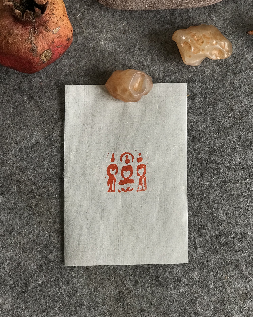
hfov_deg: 25.4
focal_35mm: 60
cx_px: 127
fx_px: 562
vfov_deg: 31.5
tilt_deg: -88.8
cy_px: 155
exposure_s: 1/50
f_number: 2.8
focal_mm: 6.6
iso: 32
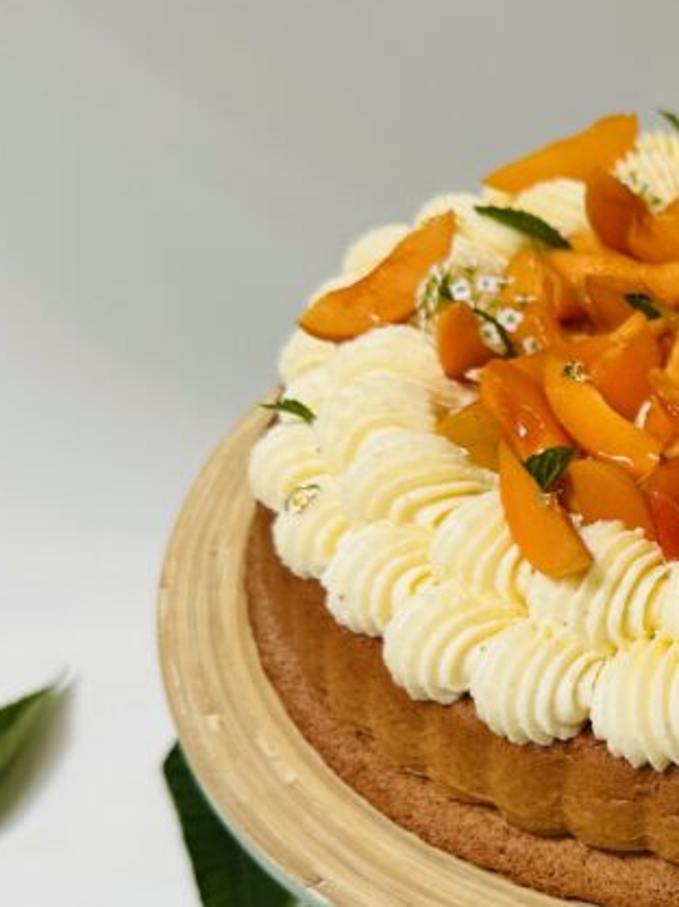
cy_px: 631
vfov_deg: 32.4
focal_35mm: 59
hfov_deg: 22.8
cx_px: 807
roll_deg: +0.9
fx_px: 1545
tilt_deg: -32.6
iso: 64
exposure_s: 1/162
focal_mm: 6.76
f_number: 1.78
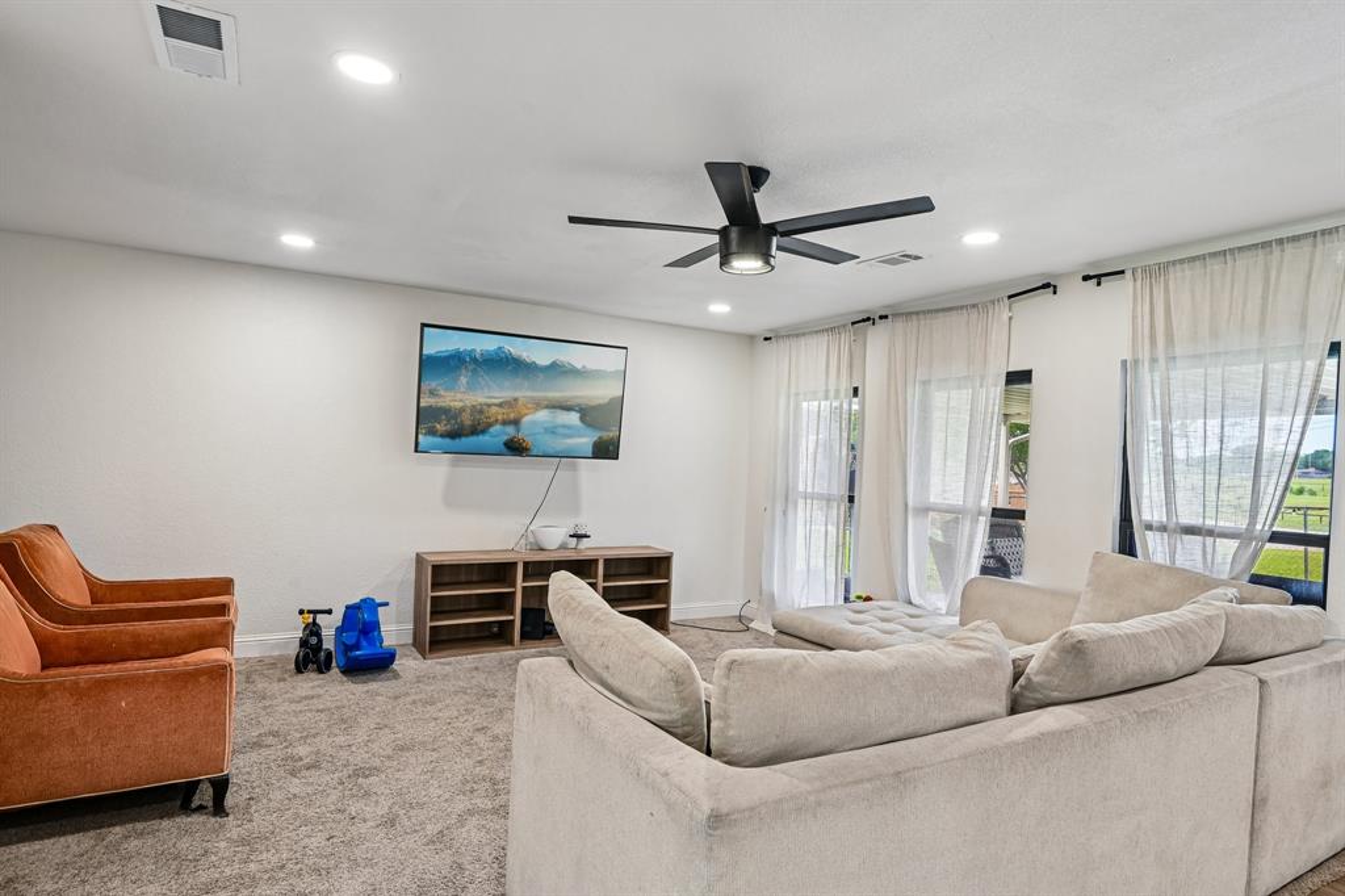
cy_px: 448
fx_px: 710
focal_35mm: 19
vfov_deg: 64.5
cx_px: 672
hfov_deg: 86.9
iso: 400
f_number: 8
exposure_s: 1/10
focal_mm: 19
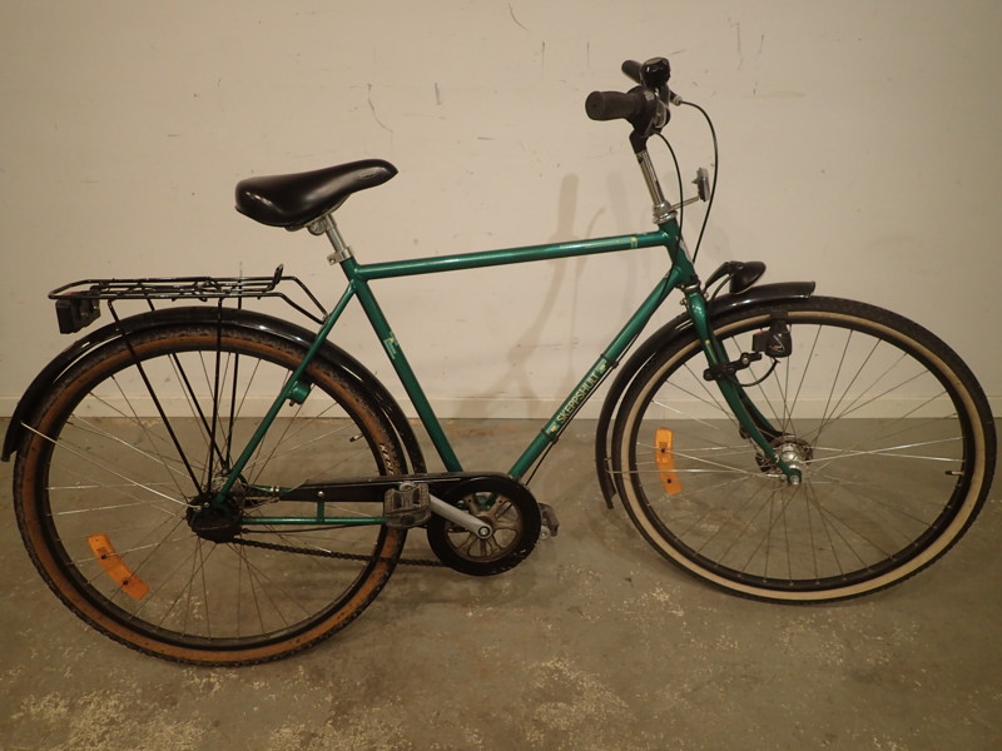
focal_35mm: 25
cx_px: 501
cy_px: 376
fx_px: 724
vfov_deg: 54.9
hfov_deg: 69.4
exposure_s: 1/50
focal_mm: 4.5
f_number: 2
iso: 200
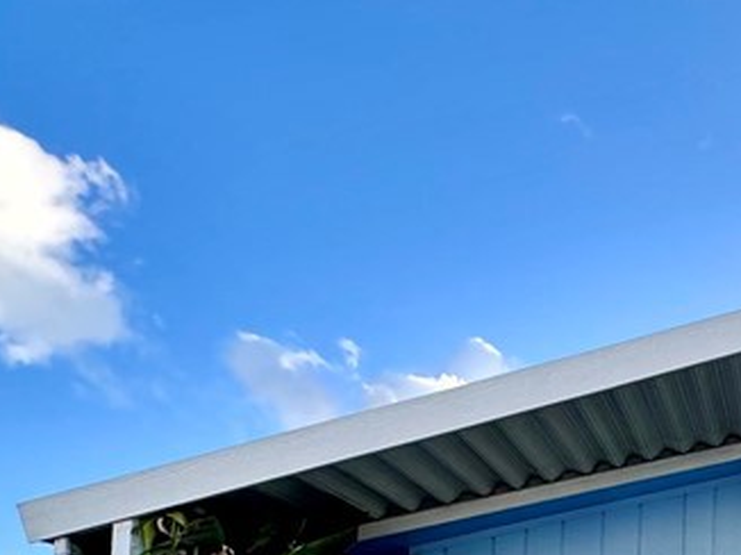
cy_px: 736
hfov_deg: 32.0
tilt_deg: +5.8
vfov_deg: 27.1
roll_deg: +0.4
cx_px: 979
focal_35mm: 44
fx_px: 941
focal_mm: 2.22
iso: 40
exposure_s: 1/359
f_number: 2.2
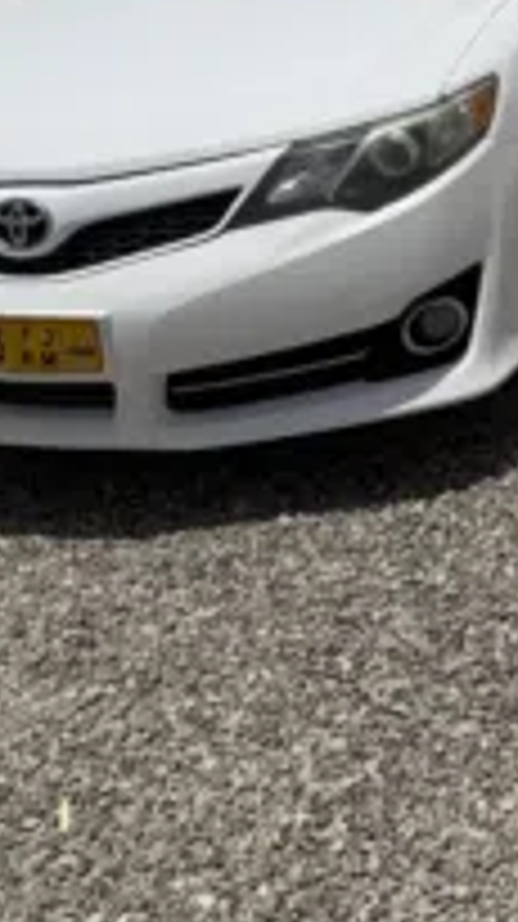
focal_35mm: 51
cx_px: 608
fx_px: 1248
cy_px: 112
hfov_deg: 21.9
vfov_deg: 38.2
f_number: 1.78
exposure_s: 1/14286
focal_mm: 6.76
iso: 80
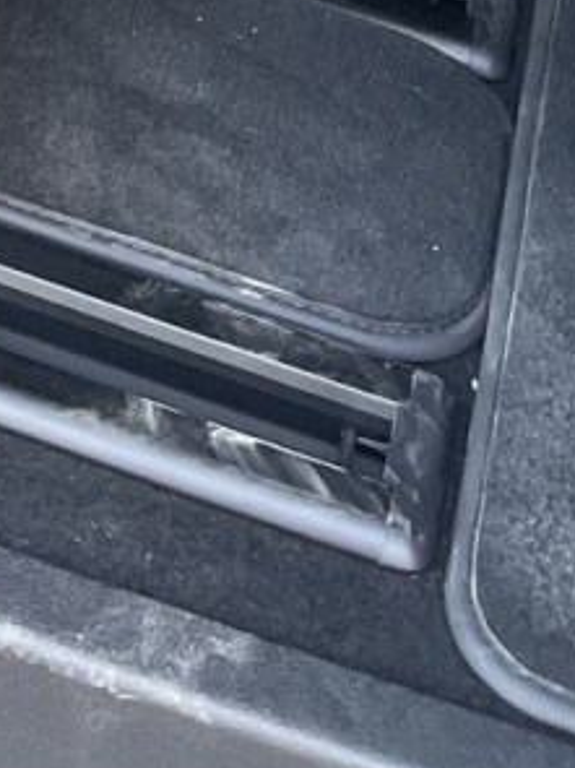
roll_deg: -0.4
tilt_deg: -20.3
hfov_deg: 9.7
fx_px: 3125
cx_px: -637
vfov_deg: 10.9
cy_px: -1291
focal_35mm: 141
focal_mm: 5.1
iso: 80
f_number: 1.6
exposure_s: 1/121
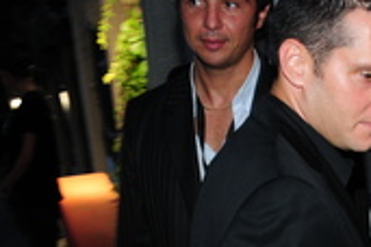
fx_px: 866
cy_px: 281
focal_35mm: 84
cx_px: 417
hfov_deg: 22.7
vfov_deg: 15.8
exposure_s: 1/60
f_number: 5.6
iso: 400
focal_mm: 20
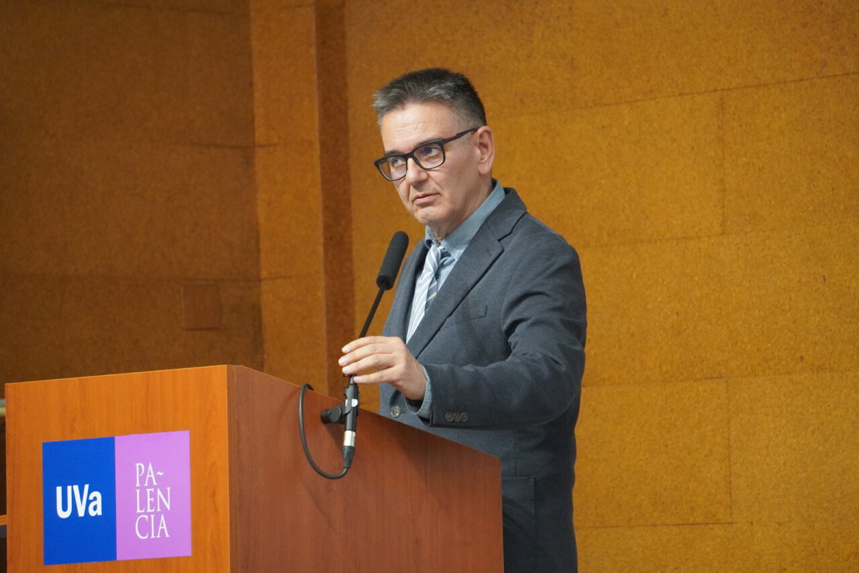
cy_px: 286
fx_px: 5690
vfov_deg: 5.8
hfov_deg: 8.6
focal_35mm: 238
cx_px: 430
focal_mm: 159
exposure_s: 1/125
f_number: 6.3
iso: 6400
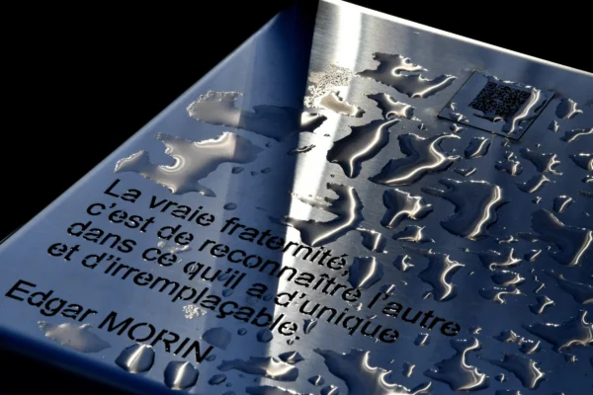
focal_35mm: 174
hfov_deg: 11.8
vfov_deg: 7.9
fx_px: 2866
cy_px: 198
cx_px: 296
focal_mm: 116
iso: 320
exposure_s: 1/400
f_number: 16
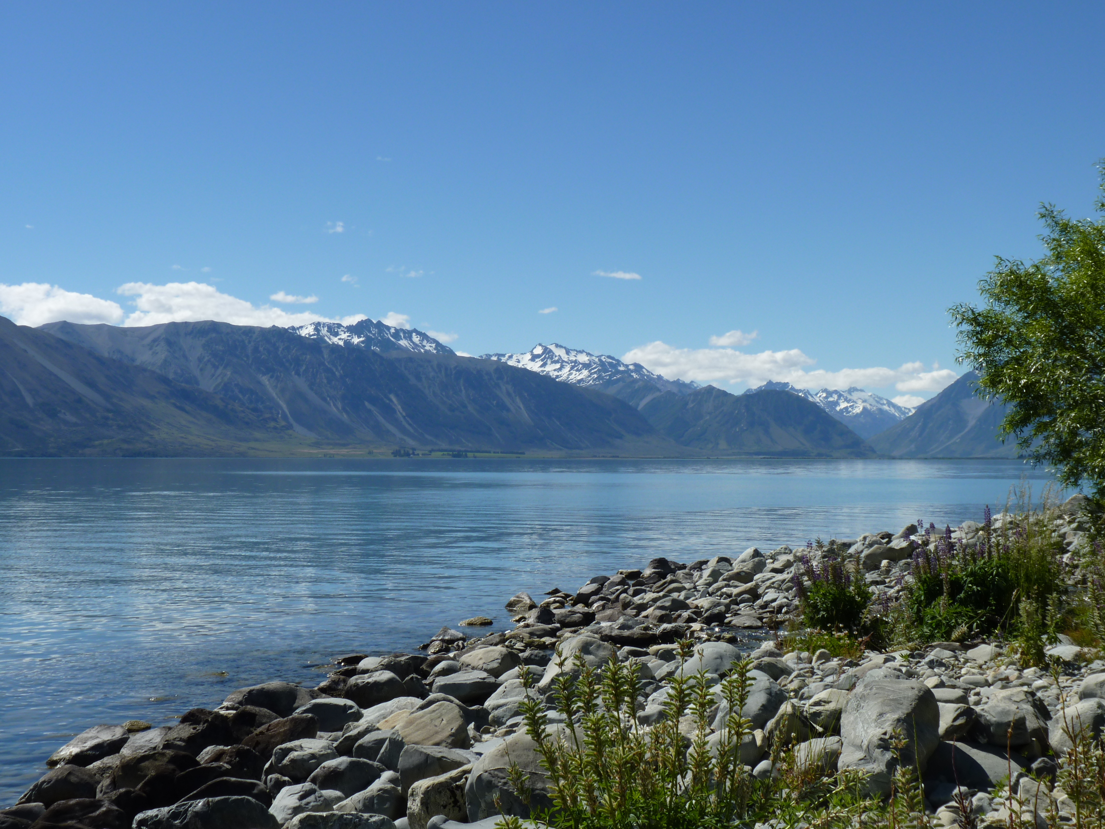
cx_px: 552
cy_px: 414
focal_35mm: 48
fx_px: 1532
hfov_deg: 39.7
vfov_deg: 30.3
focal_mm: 8.5
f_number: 6.3
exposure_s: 1/500
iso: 80
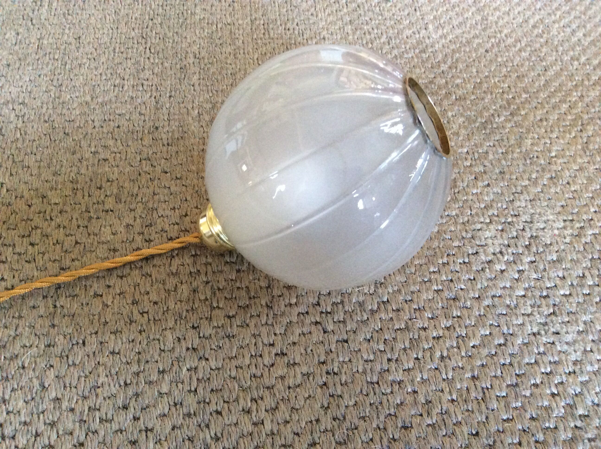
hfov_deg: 56.9
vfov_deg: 44.1
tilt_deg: -56.6
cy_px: 224
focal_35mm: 32
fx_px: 555
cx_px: 300
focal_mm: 3.3
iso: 250
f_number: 2.4
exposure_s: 1/25
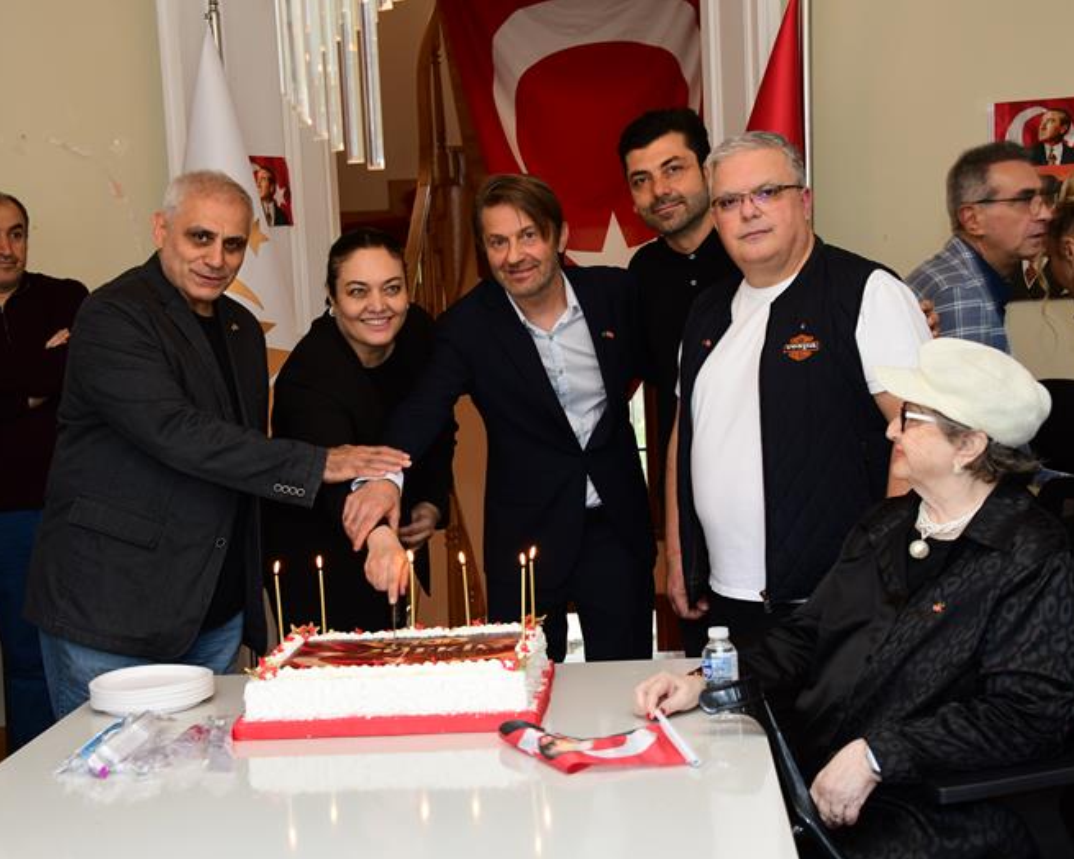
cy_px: 435
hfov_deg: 34.1
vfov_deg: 27.6
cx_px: 515
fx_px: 1748
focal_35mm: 55
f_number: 6.3
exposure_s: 1/60
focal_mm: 48
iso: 1000
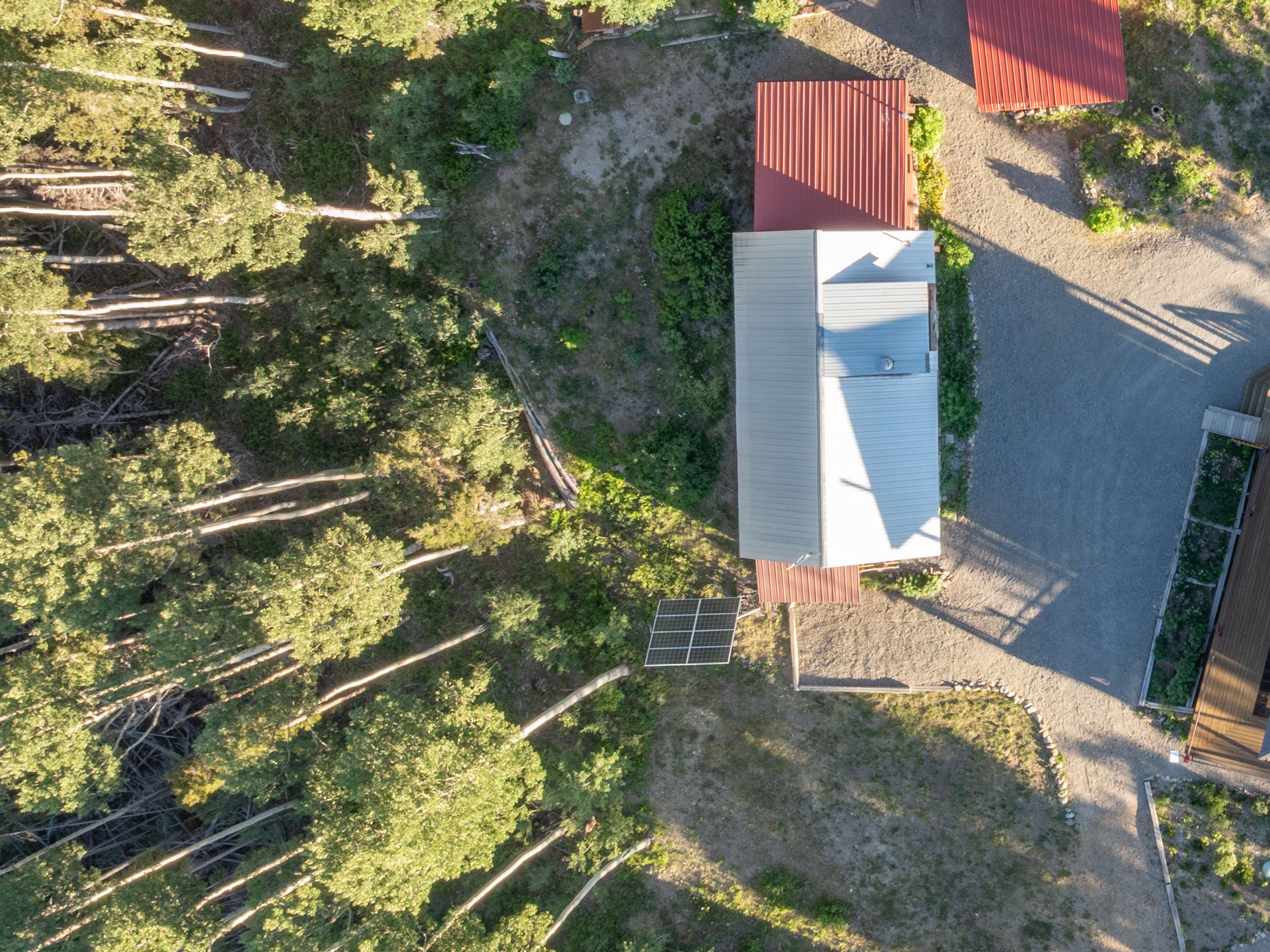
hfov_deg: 35.3
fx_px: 1797
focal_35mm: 49
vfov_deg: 29.4
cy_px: 292
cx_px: 1266
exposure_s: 1/20
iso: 100
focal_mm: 12.29
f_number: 11
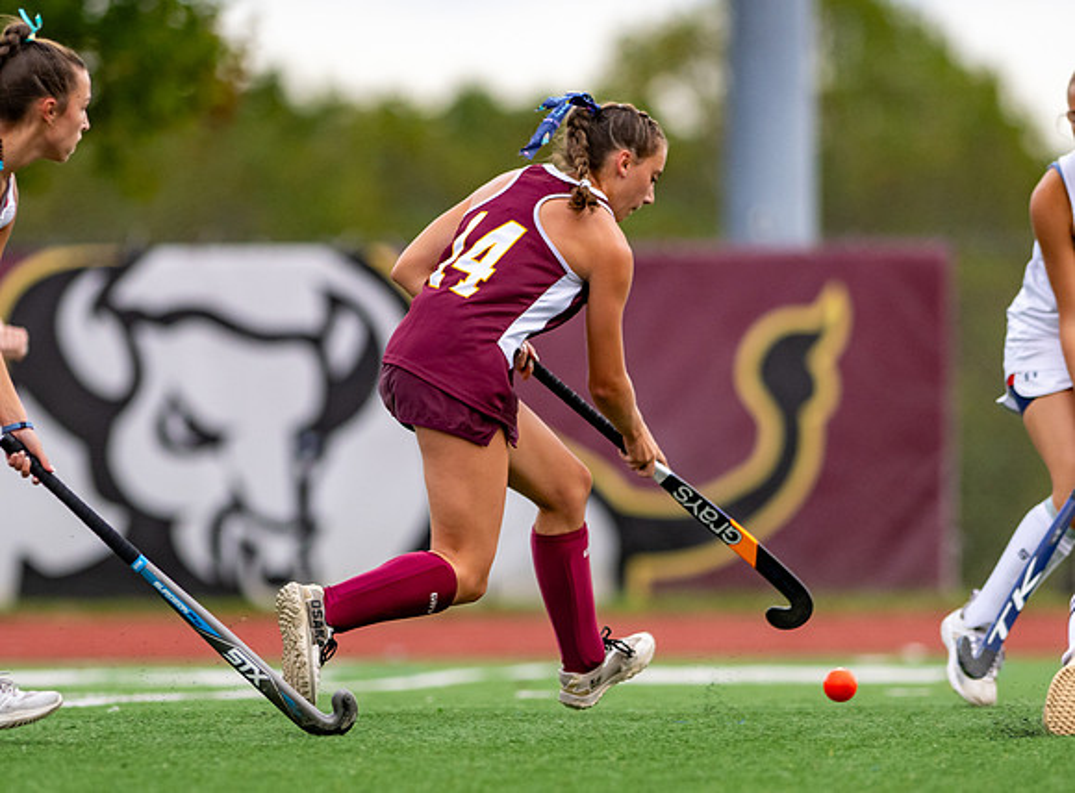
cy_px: 463
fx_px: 16729
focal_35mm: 542
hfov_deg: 3.7
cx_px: 461
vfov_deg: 2.7
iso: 560
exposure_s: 1/1000
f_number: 2.8
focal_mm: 300
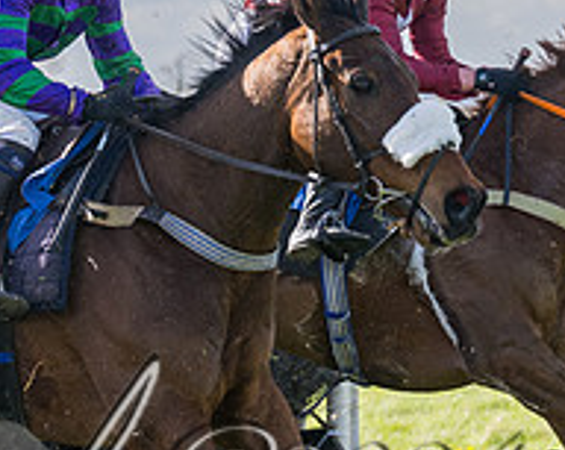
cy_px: 211
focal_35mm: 292
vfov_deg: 5.3
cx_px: 206
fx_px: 4875
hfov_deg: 6.6
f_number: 4
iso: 400
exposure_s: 1/2000
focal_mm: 70
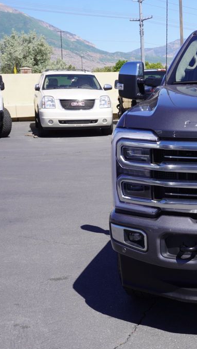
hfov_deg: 18.3
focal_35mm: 62
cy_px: 174
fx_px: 575
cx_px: 248
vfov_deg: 33.8
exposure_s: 1/125
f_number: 10
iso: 100
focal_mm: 26
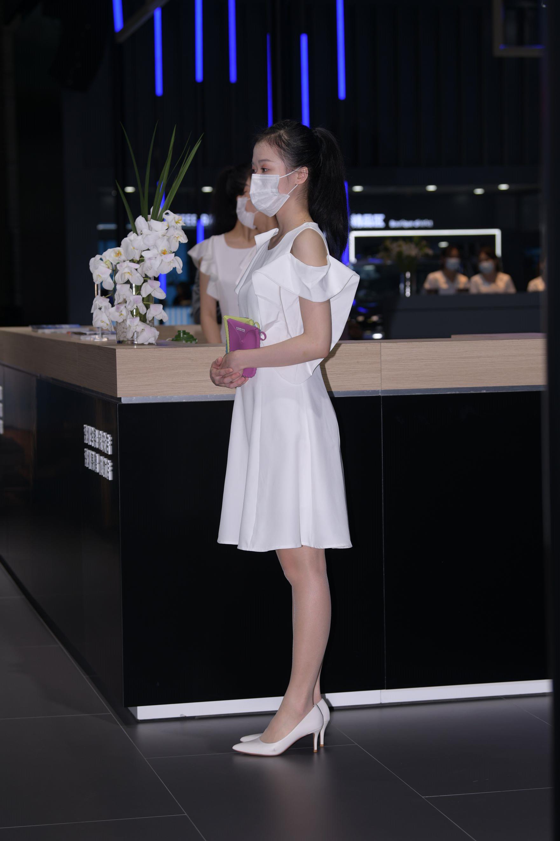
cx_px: 280
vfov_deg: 24.8
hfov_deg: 16.7
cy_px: 420
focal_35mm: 82
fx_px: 1913
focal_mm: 82
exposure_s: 1/250
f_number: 4.5
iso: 160
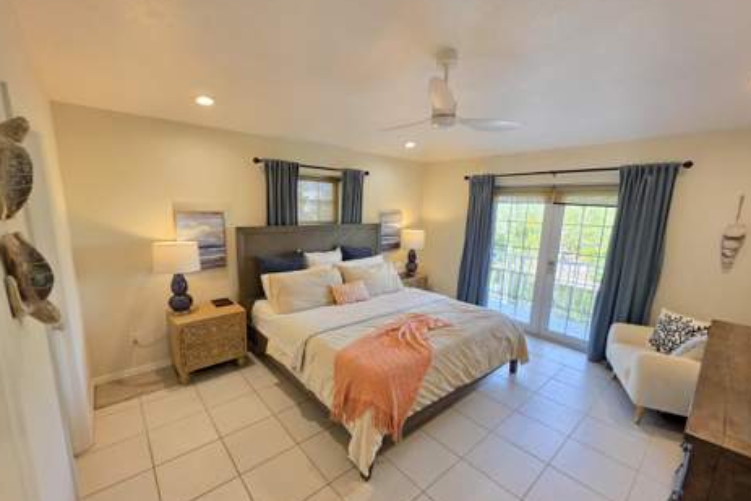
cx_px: 371
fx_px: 292
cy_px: 267
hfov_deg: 104.2
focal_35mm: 14
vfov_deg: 81.1
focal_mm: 2.2
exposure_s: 1/120
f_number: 1.9
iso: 125
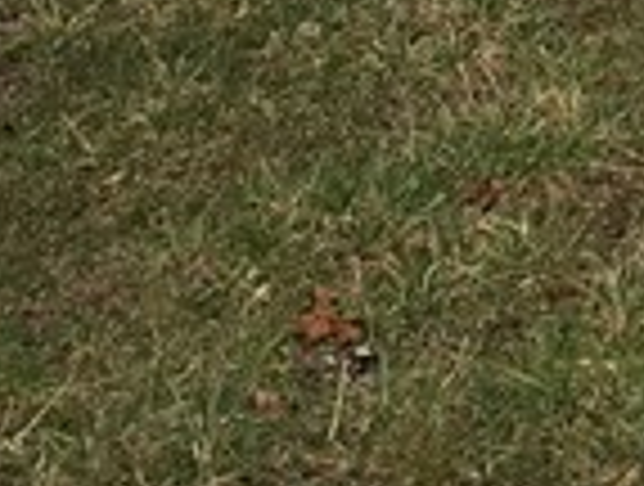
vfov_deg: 6.9
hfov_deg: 9.4
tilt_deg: -8.8
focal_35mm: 207
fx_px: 3861
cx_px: 793
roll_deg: -0.1
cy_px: -576
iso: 25
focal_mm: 4.15
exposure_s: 1/499
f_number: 2.2
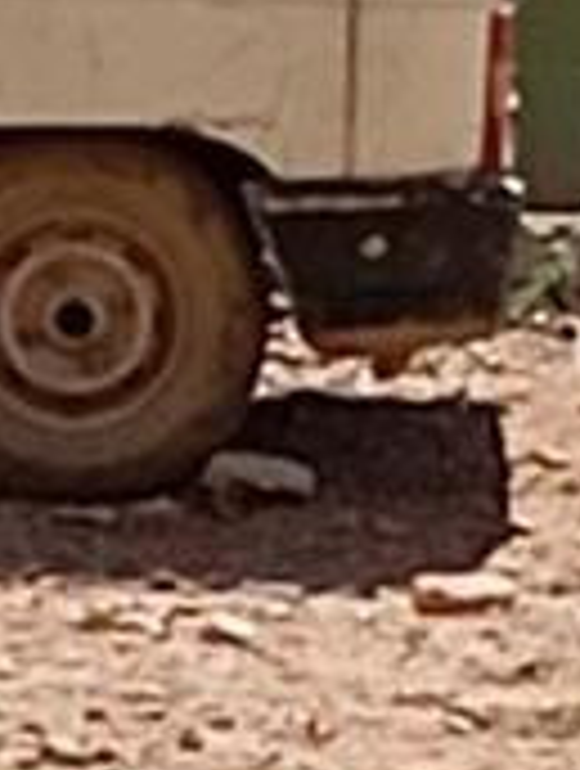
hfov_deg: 2.3
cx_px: -769
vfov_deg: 3.1
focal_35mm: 647
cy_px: 50
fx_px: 14400
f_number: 1.8
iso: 104
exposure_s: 1/656
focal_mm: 4.27
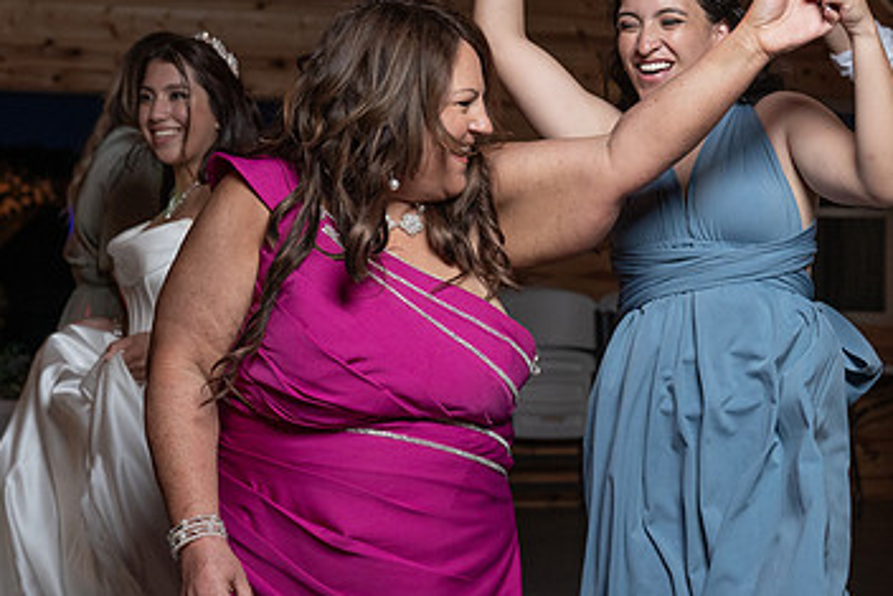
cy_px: 257
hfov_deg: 23.7
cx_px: 635
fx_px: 2109
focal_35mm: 85
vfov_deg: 16.1
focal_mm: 46
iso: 2000
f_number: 4
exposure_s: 1/200
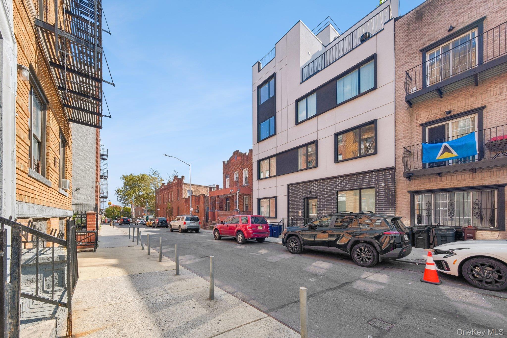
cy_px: 169
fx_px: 169
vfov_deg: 90.0
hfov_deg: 112.6
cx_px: 254
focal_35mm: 12
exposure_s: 1/150
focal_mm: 8
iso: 200
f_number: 8
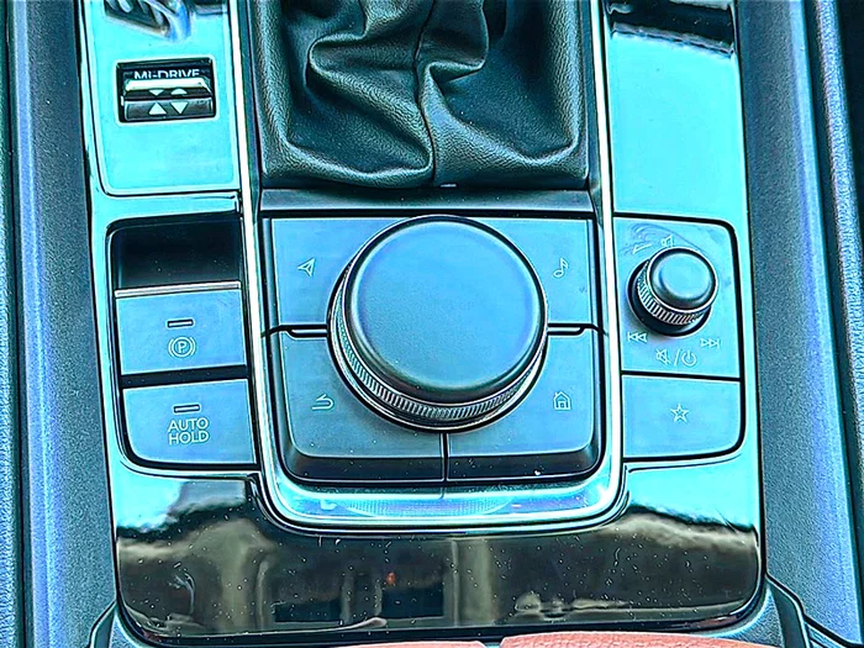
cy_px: 324
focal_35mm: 44
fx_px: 1098
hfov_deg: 42.9
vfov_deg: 32.9
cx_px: 432
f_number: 1.78
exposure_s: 1/40
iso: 64
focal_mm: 6.86
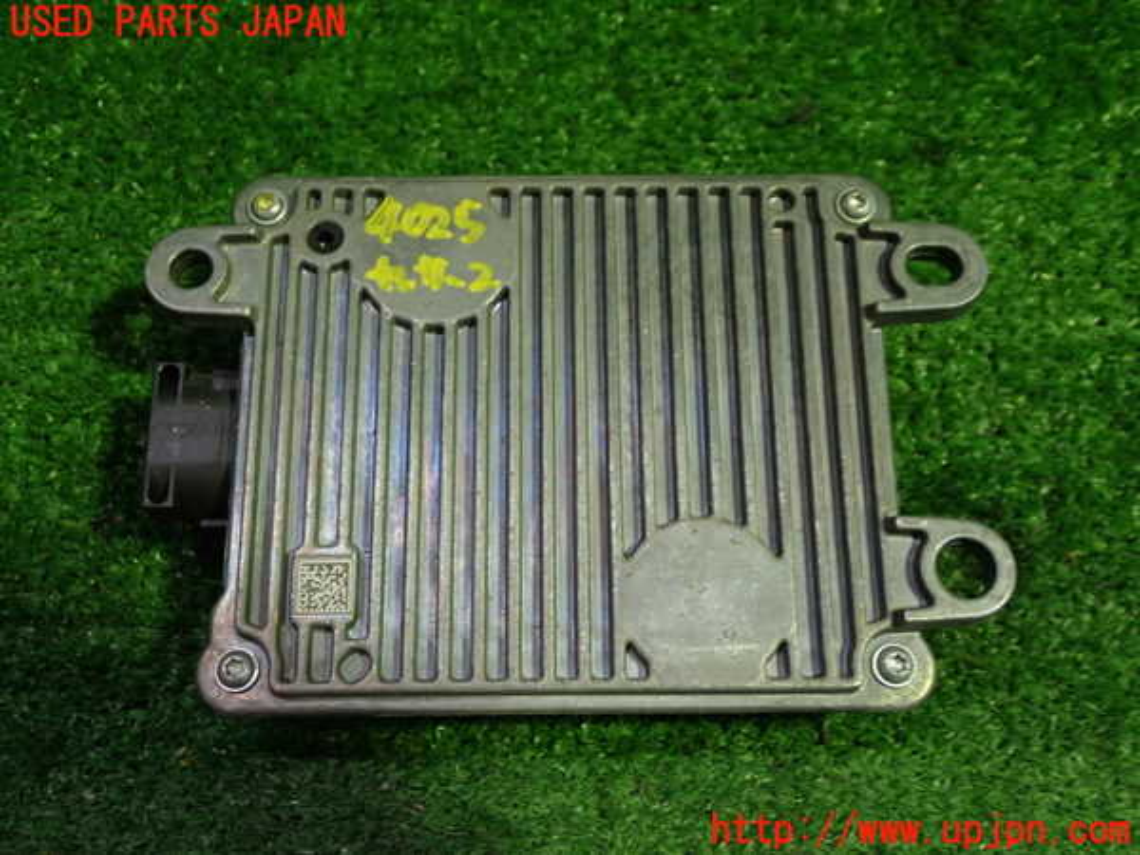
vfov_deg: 35.1
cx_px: 570
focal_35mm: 41
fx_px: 1350
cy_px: 428
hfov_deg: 45.8
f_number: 2.8
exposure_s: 1/40
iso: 200
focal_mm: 7.31
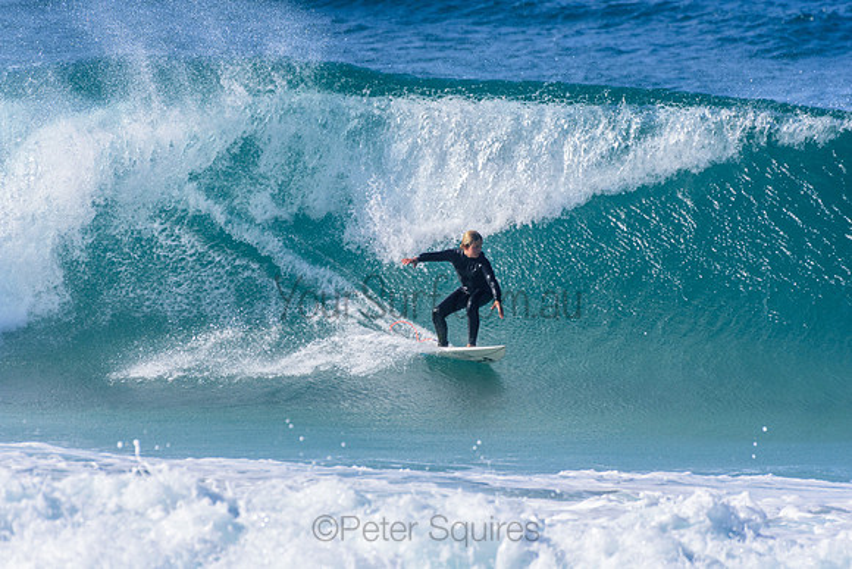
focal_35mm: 750
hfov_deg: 2.7
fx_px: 17753
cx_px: 426
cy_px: 284
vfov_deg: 1.8
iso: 320
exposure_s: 1/2000
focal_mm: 500
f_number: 5.6
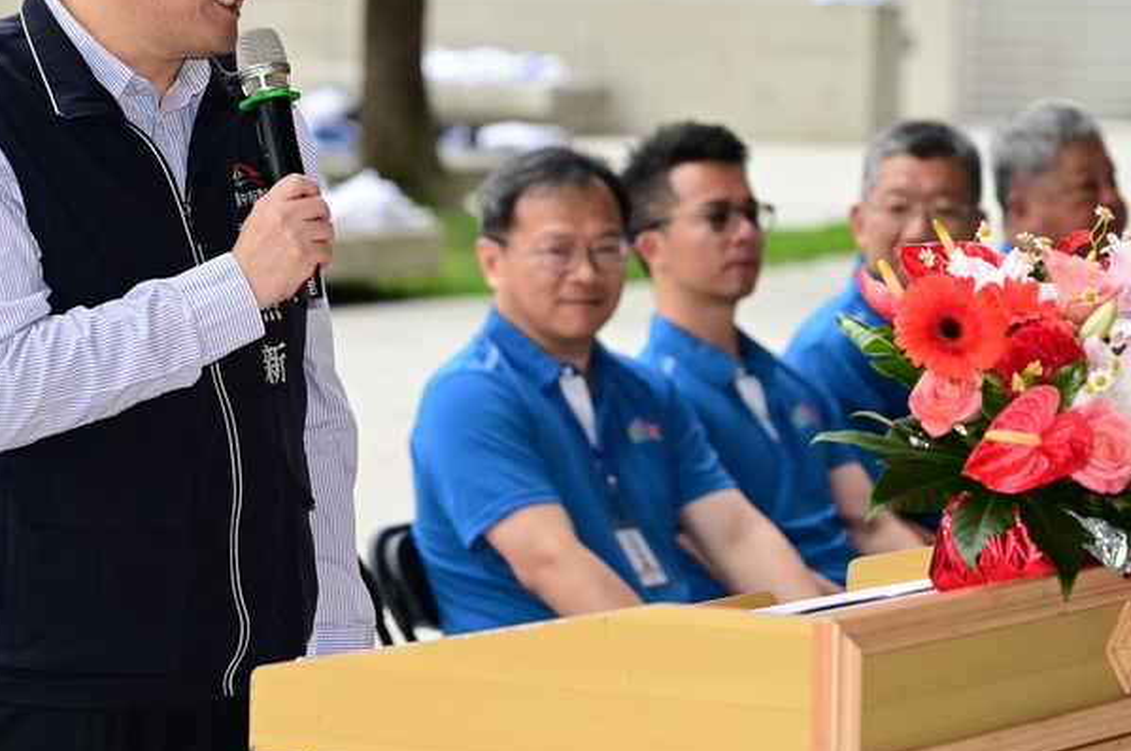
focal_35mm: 188
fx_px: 5900
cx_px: 498
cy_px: 286
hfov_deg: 10.9
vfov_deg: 7.3
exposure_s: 1/1600
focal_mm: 110
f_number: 4
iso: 1000
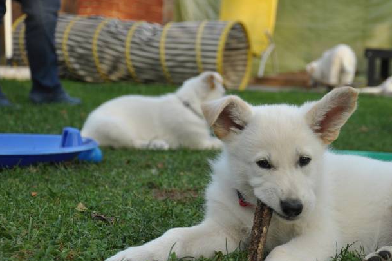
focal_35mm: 100
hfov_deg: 20.3
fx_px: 1085
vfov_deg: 13.7
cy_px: 121
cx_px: 288
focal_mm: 45
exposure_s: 1/200
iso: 200
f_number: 5.6
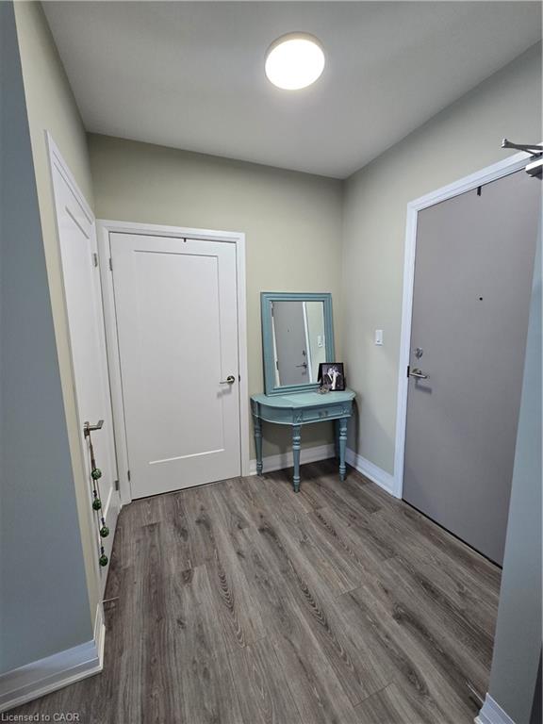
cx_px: 272
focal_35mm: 13
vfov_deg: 106.2
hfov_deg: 89.9
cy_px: 362
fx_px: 272
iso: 160
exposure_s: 1/60
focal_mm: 2.2
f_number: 2.2
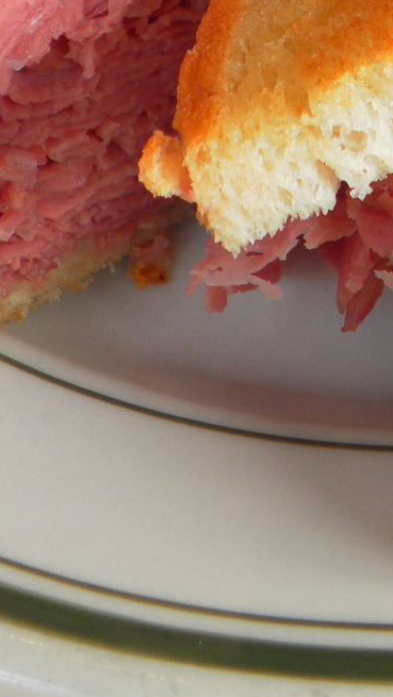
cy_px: -72
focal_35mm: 126
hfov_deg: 9.5
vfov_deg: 16.5
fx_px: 2332
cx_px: 440
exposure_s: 1/50
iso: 80
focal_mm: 6.6
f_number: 3.2
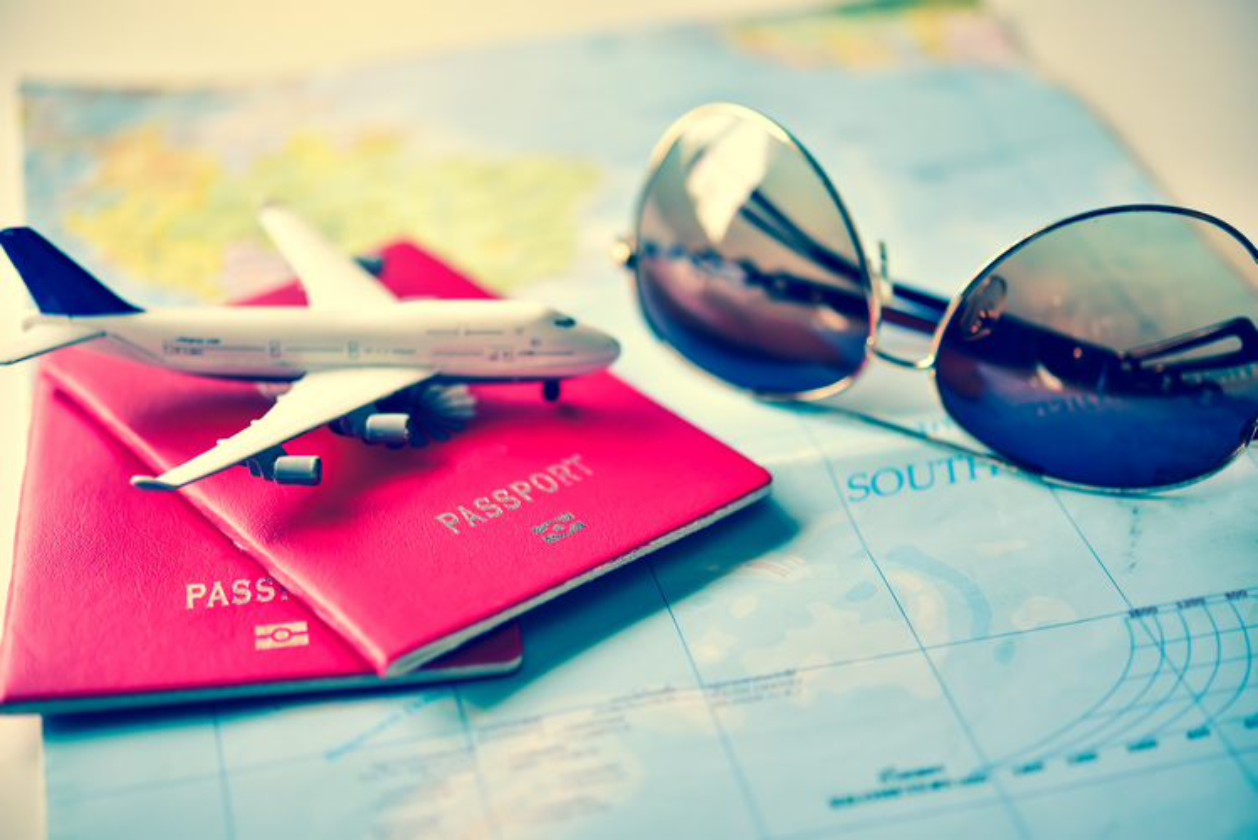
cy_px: 420
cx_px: 629
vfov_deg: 22.6
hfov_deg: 33.4
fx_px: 2097
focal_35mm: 60
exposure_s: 1/80
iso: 100
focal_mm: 60
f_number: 3
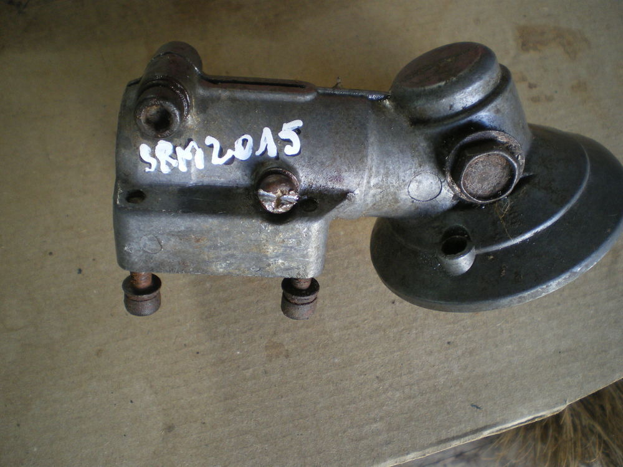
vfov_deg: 39.7
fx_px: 648
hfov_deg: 51.4
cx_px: 312
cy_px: 234
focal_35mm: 36
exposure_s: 1/50
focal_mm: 6.3
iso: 200
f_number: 3.1
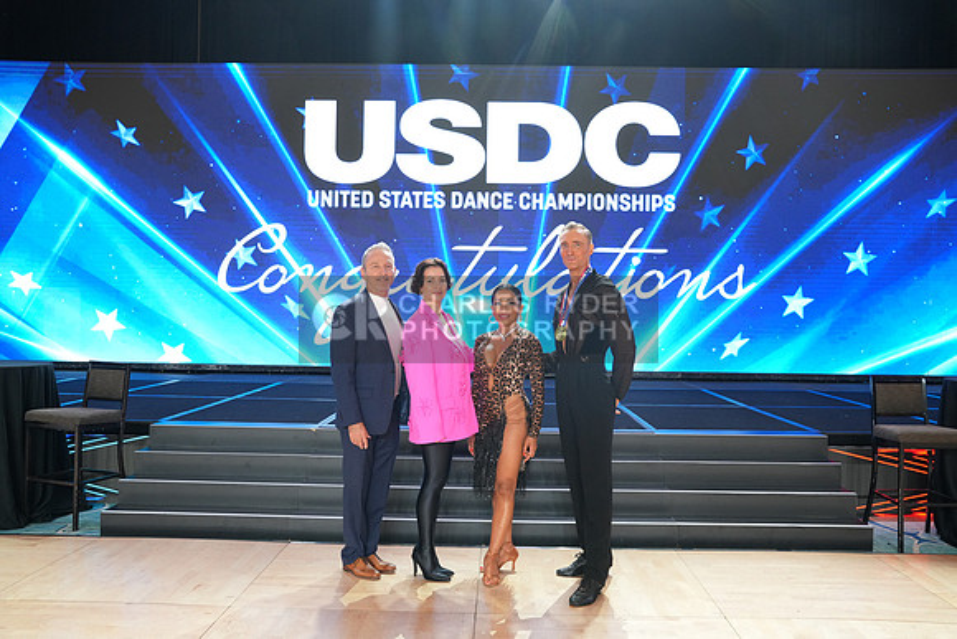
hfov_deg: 58.0
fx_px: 864
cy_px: 320
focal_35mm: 32
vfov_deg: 40.6
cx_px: 478
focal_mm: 32.5
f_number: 5
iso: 2000
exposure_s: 1/200
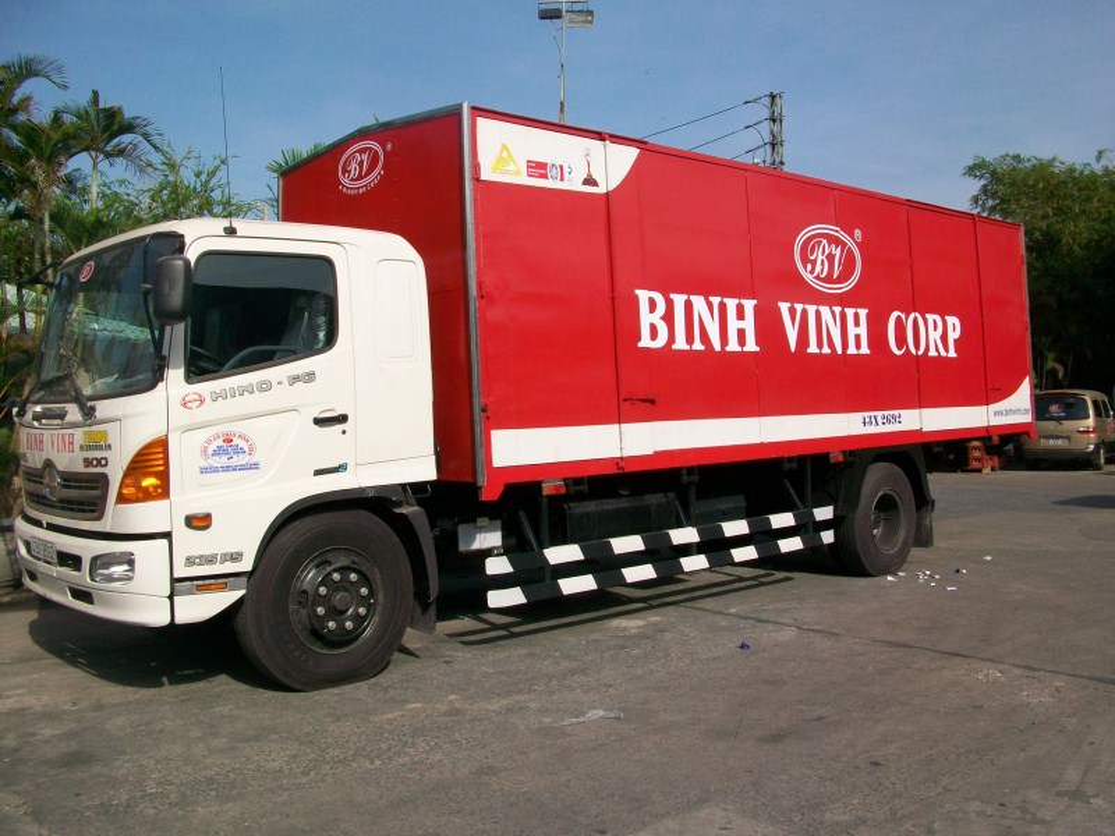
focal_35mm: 32
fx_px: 1031
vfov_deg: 44.2
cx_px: 558
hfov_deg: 56.8
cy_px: 418
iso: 64
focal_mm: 5.7
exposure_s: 1/400
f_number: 5.5
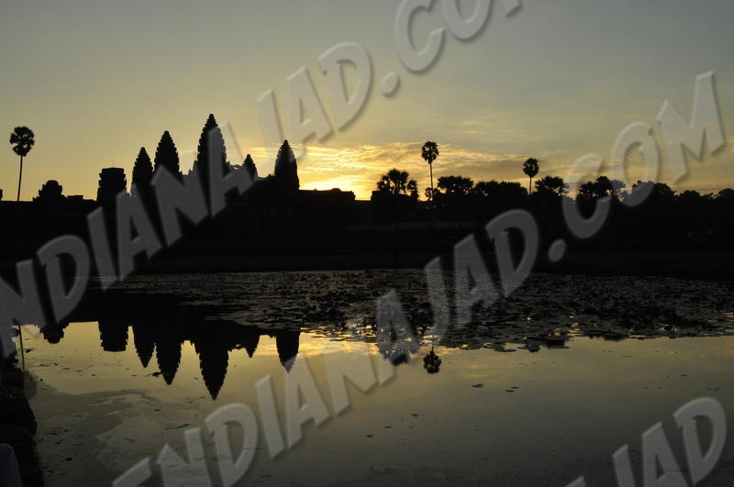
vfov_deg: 36.8
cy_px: 244
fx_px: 733
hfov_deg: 53.2
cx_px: 367
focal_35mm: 36
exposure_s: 1/800
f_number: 14
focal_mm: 24
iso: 800
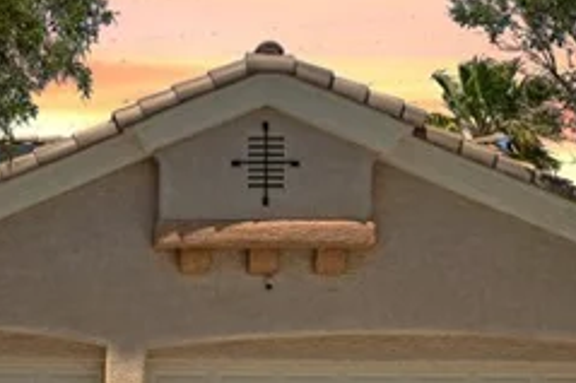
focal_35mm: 133
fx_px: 2126
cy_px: 449
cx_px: 0
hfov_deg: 15.2
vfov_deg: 10.1
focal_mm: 31
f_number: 8
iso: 400
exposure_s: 1/1250
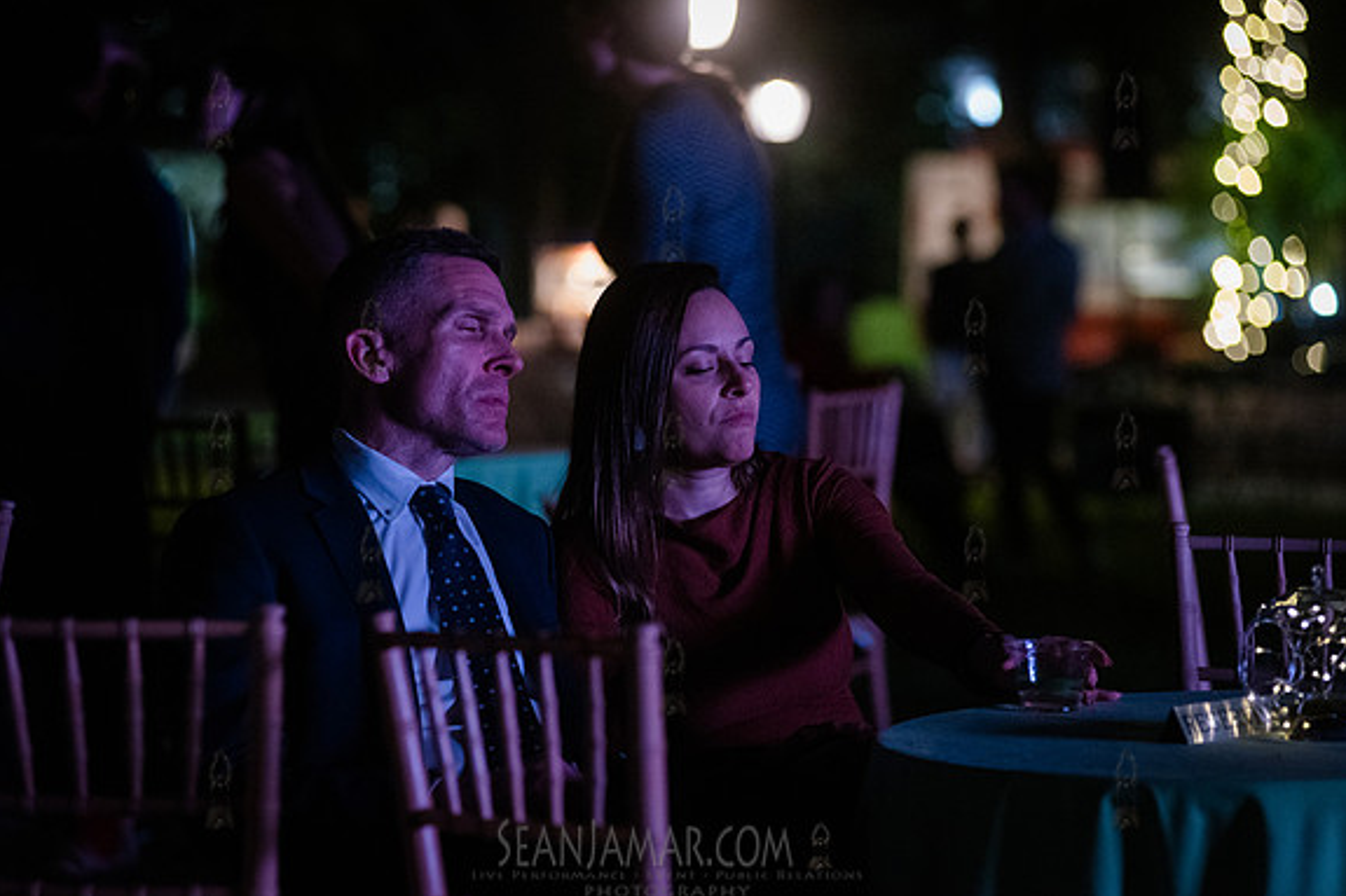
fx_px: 5121
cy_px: 448
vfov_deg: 10.0
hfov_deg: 15.0
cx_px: 672
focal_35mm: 137
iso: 8000
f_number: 3.5
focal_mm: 135
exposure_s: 1/200
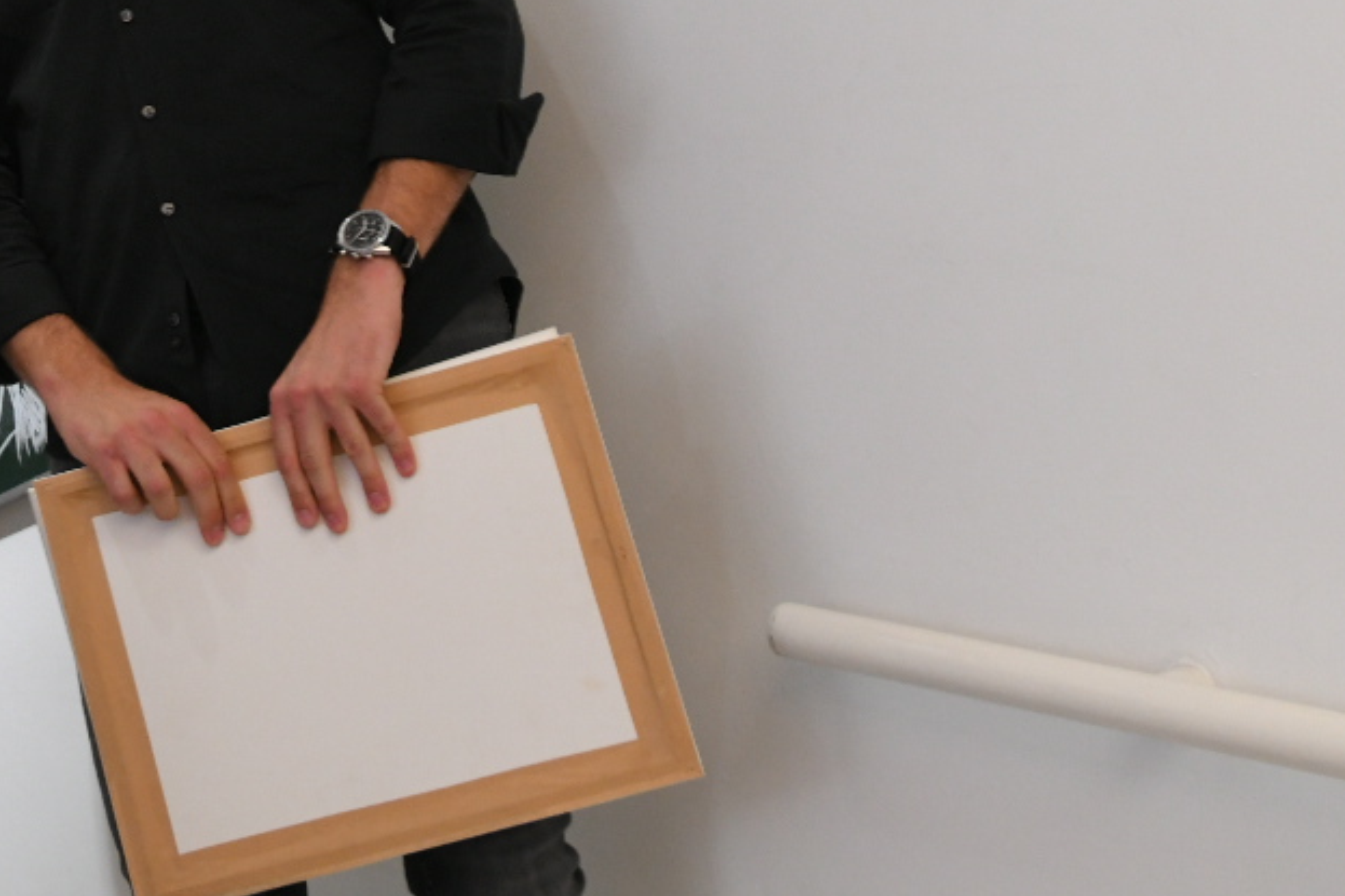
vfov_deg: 16.5
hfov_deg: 25.0
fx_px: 2913
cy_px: -268
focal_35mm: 78
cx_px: 52
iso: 2000
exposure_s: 1/125
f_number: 4
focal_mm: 30
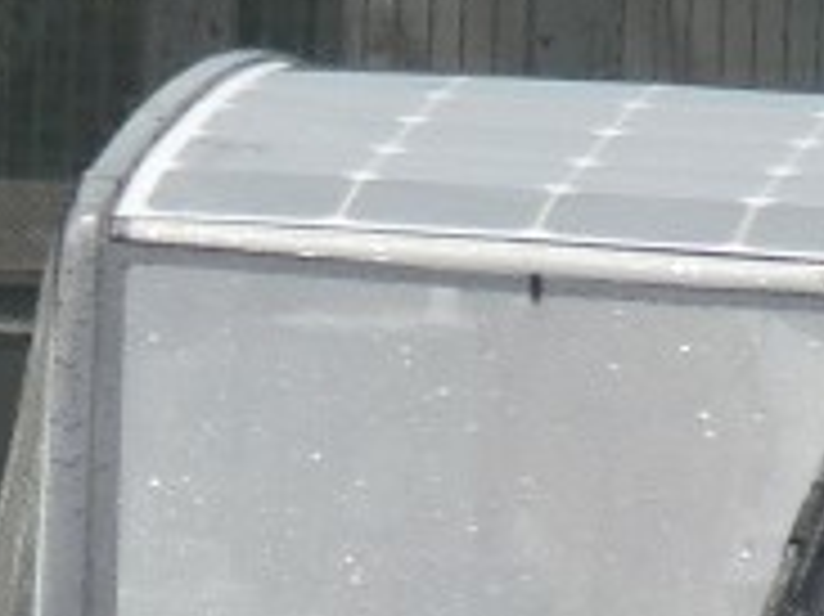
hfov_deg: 0.9
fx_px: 50408
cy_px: 958
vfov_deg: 0.7
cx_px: 405
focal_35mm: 2119
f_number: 4
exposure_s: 1/320
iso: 100
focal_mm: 87.3
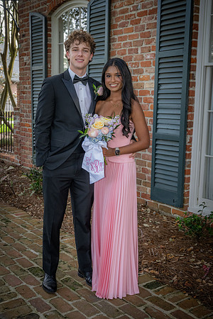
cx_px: 106
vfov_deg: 45.4
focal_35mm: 43
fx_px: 382
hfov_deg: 31.2
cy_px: 160
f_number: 6.3
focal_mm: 43
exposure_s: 1/125
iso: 1600
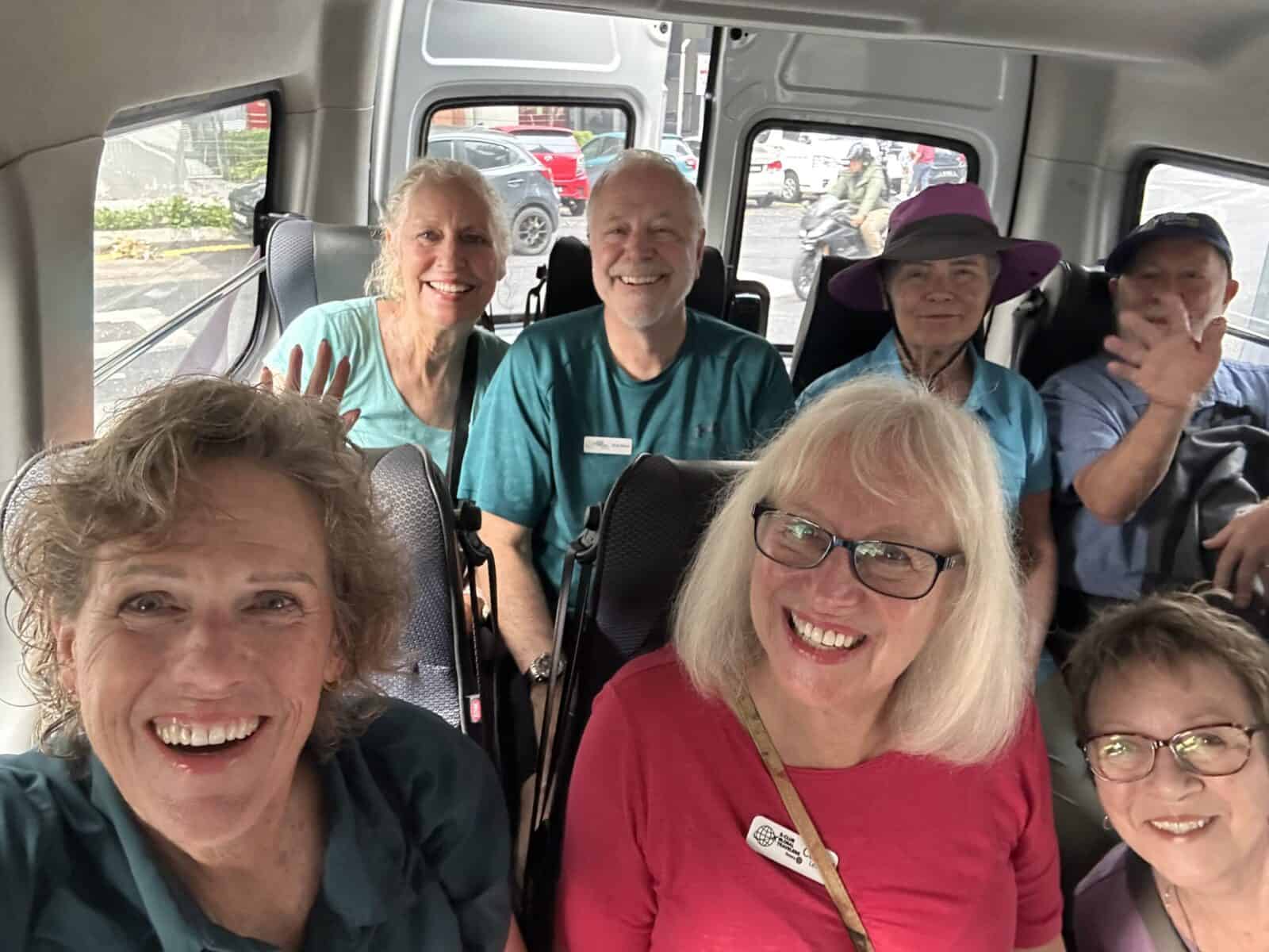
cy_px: 476
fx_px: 843
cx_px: 634
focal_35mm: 23
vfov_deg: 58.9
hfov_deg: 73.9
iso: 320
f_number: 1.9
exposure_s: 1/55
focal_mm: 2.69
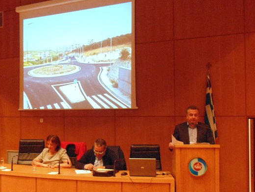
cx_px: 106
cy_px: 109
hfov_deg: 40.3
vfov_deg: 30.9
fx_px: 346
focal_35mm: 47
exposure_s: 1/20
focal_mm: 6.2
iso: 500
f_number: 3.4
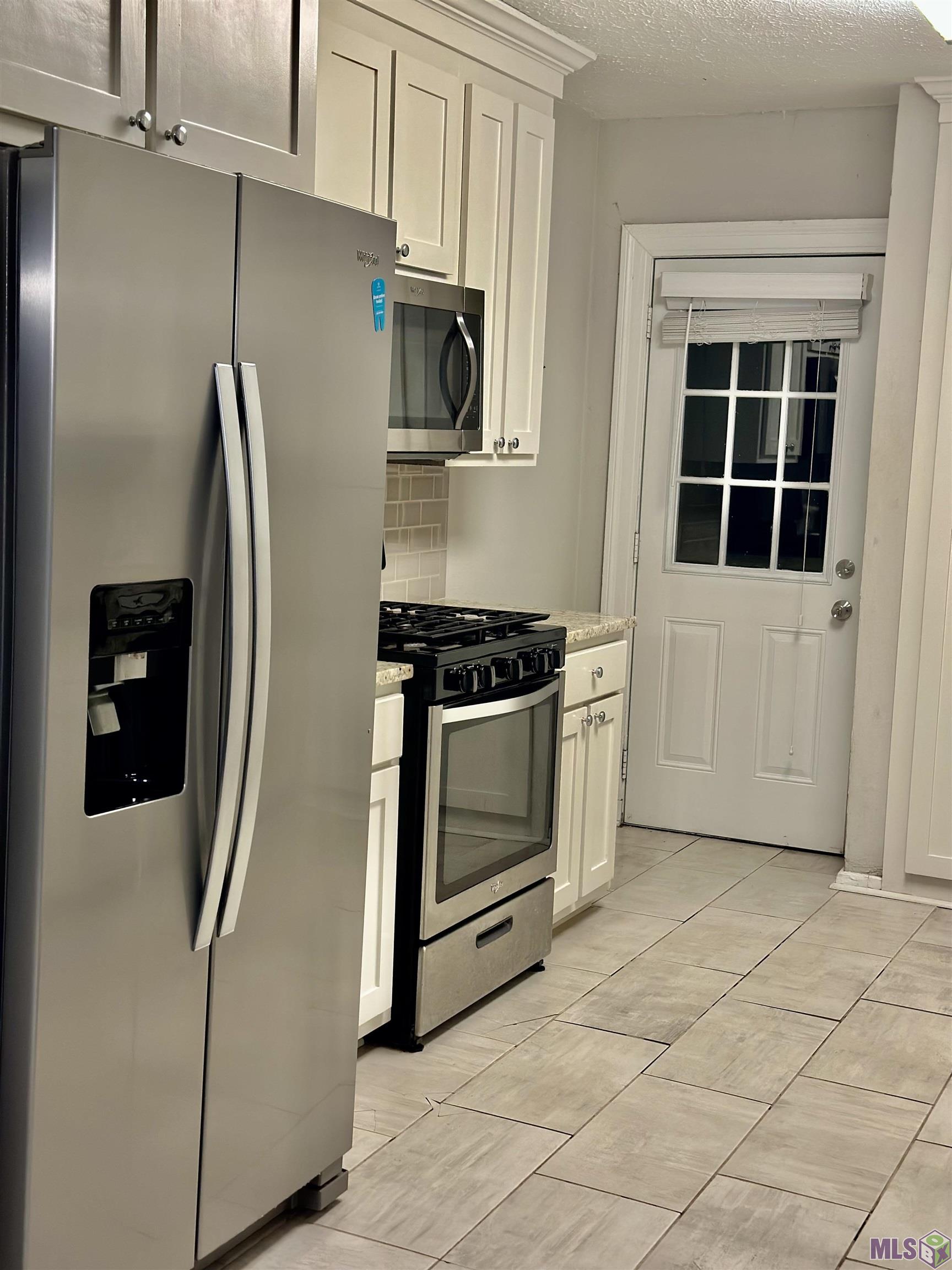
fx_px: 1760
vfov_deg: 39.7
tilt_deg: -6.6
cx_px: 476
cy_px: 635
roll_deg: -3.4
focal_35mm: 48
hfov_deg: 30.3
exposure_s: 1/42
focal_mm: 6.86
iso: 125
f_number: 1.78
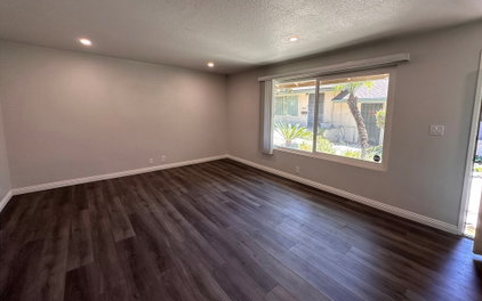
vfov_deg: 74.5
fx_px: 197
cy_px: 131
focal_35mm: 15
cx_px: 243
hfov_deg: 101.4
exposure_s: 1/120
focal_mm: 2.22
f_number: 2.2
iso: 125
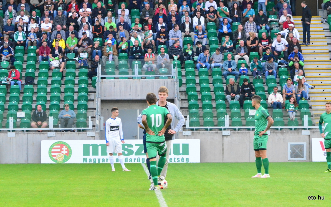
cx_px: 166
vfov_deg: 5.9
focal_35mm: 223
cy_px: 98
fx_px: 2008
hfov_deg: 9.4
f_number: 8
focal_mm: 145
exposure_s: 1/640
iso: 6400
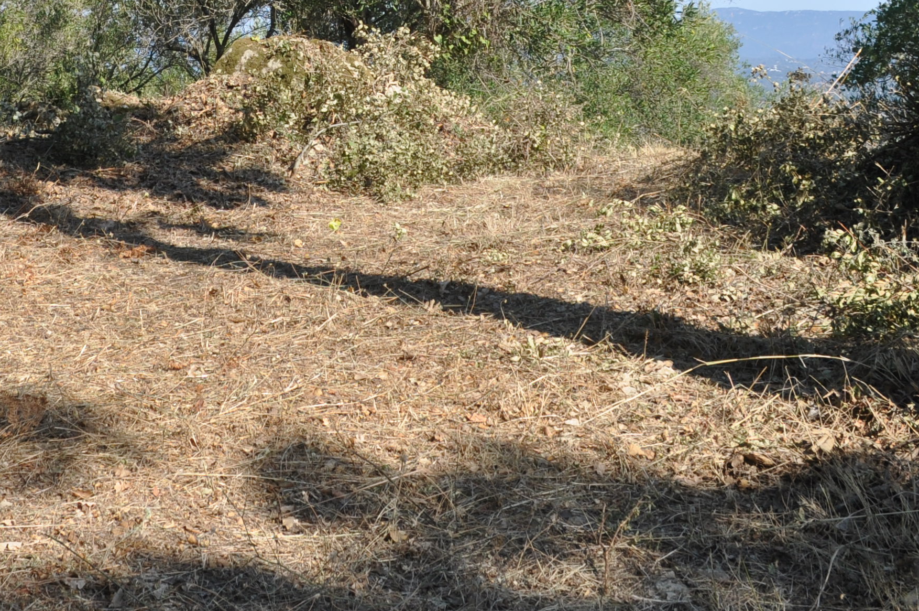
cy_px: -59
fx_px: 1683
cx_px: 270
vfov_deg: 19.7
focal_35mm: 66
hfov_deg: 30.2
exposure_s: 1/320
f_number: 9
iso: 200
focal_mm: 18
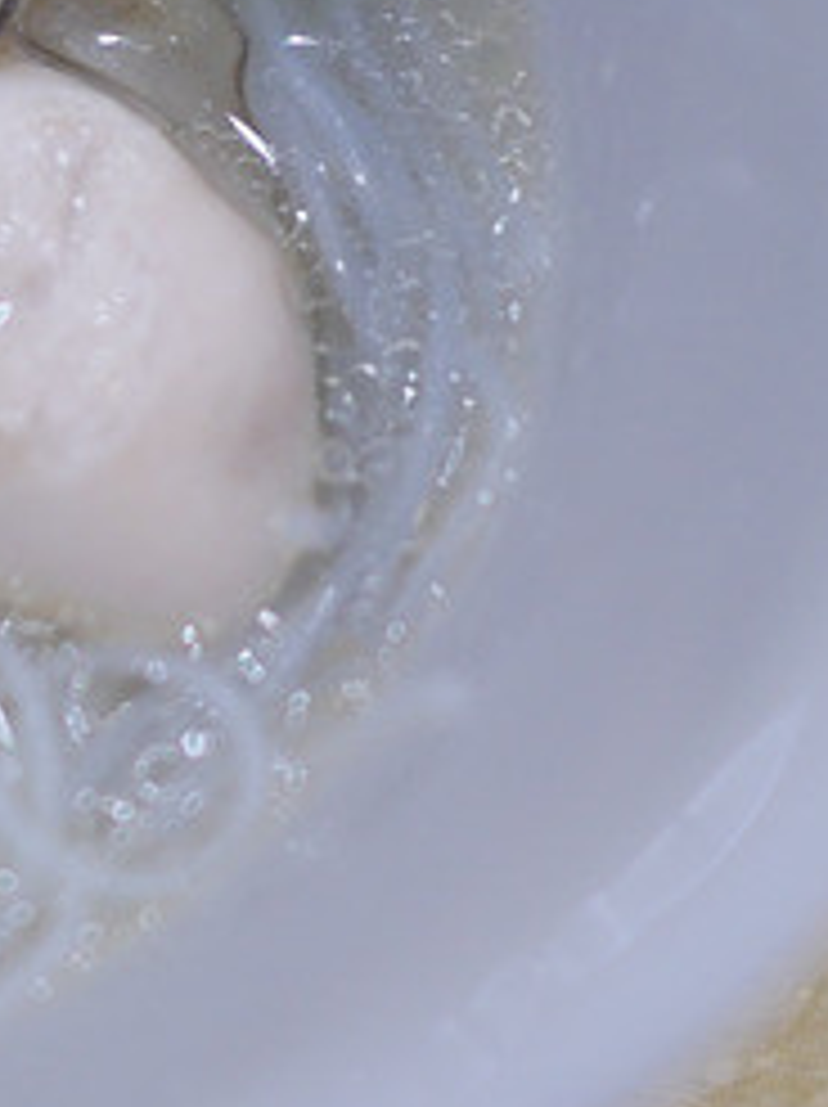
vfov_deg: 16.0
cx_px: -464
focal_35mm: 122
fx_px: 3898
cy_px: 176
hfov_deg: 11.6
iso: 250
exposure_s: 1/60
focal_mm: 15
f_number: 1.7
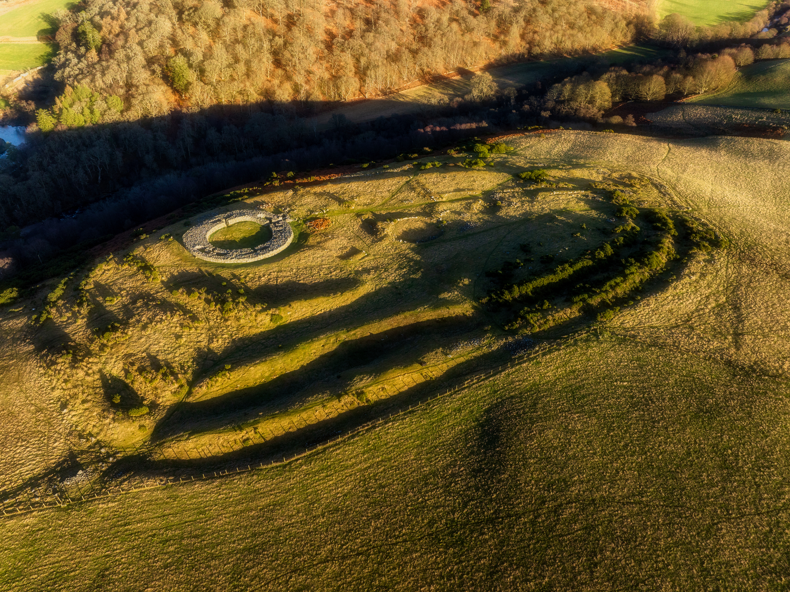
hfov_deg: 71.6
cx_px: 395
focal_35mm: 24
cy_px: 296
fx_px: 547
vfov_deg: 56.8
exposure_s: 1/400
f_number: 5
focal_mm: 12.29
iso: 100
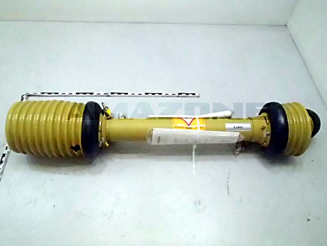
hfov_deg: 63.4
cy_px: 123
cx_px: 164
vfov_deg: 49.7
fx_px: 265
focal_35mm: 28
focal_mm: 5
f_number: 11
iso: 6400
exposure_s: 1/80
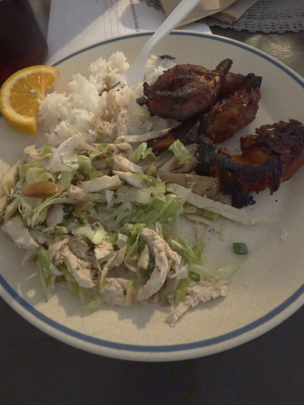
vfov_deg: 71.6
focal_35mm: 24
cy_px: 202
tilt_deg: -54.3
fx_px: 281
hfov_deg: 56.8
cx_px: 152
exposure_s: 1/60
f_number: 2.2
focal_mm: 2.22
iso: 320
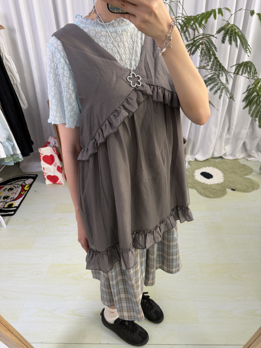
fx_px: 241
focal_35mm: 24
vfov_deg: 71.6
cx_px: 130
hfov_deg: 56.8
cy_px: 174
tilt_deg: -49.5
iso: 160
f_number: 1.78
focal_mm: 6.76
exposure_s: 1/60
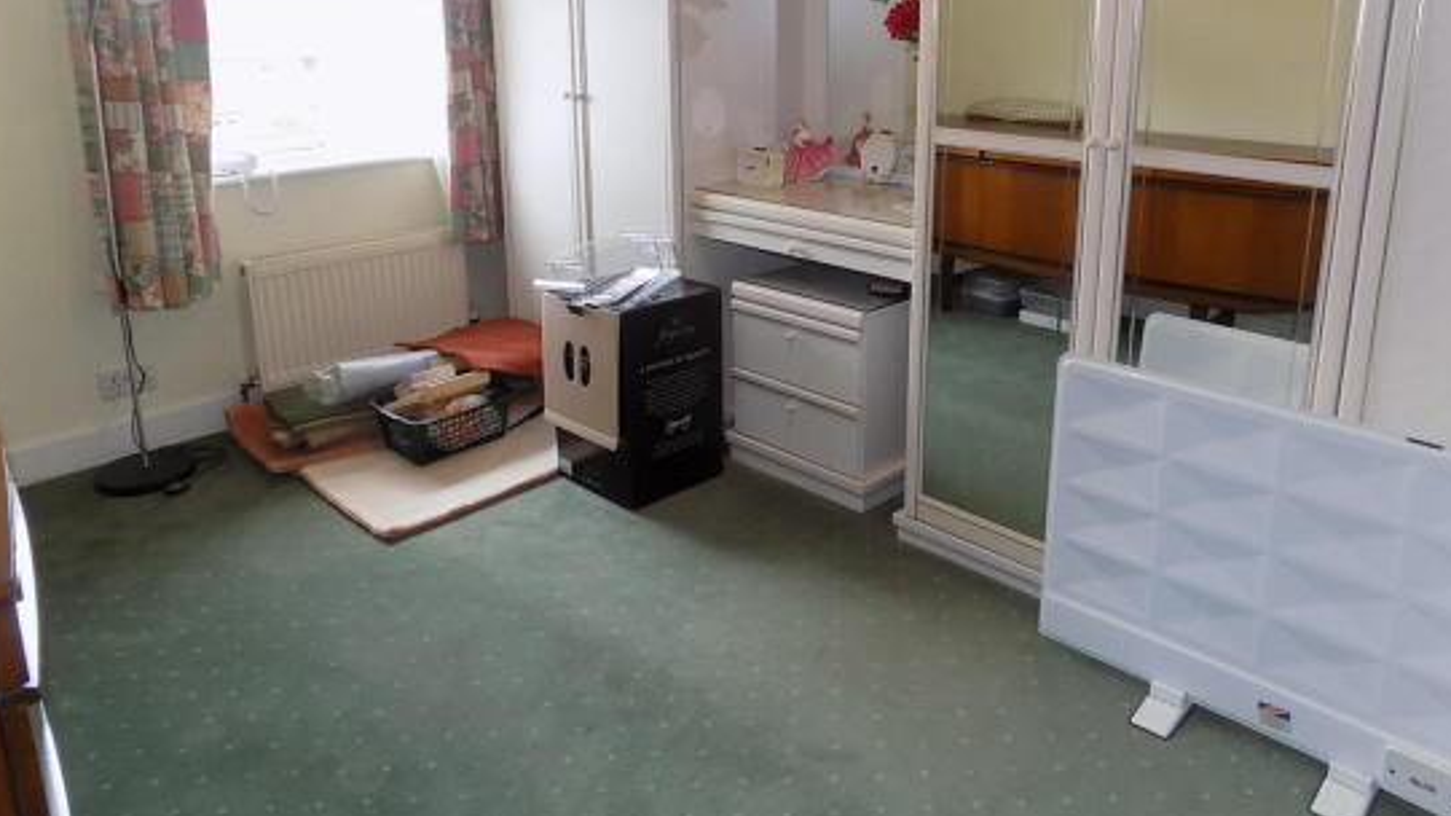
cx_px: 747
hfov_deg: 69.9
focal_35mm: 27
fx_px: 1039
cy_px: 262
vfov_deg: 42.2
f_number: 3.1
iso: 220
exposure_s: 1/30
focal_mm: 4
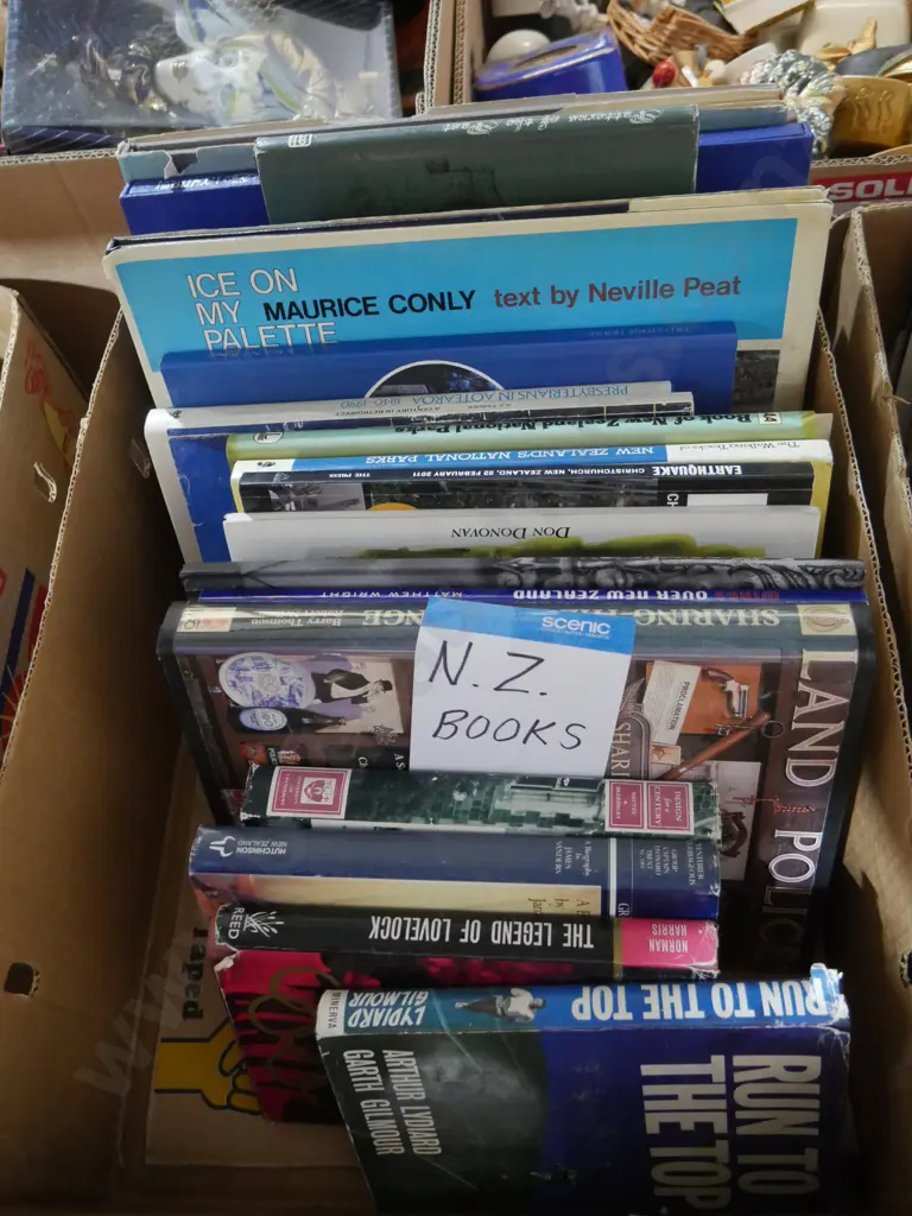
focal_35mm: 28
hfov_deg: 49.7
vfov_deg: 63.4
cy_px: 608
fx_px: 984
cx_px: 456
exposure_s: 1/30
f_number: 3.5
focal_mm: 14
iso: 3200
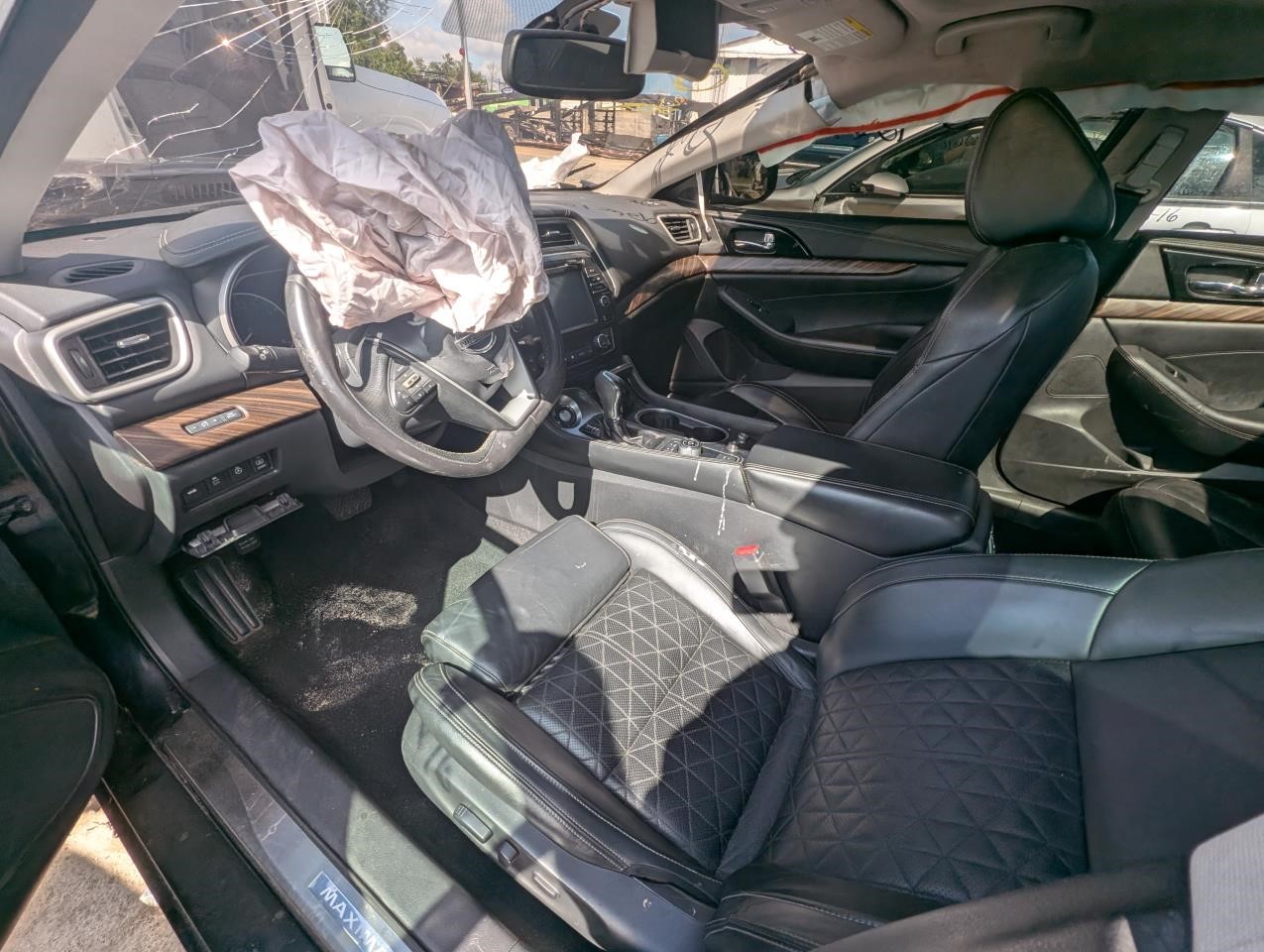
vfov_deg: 90.1
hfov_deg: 106.1
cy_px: 476
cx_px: 632
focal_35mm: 13
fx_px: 475
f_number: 2.2
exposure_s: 1/432
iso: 52
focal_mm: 1.95
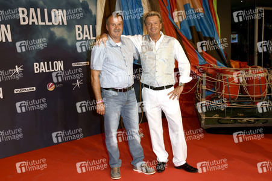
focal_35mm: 39
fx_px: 294
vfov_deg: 34.2
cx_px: 136
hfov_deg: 49.6
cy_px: 90
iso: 320
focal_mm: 26
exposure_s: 1/100
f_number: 6.3
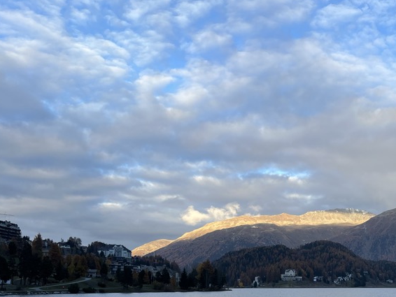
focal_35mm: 47
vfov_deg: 30.1
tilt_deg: +4.2
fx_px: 538
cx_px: 304
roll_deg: +0.0
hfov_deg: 39.2
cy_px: 241
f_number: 1.5
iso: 50
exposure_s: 1/991
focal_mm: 5.7
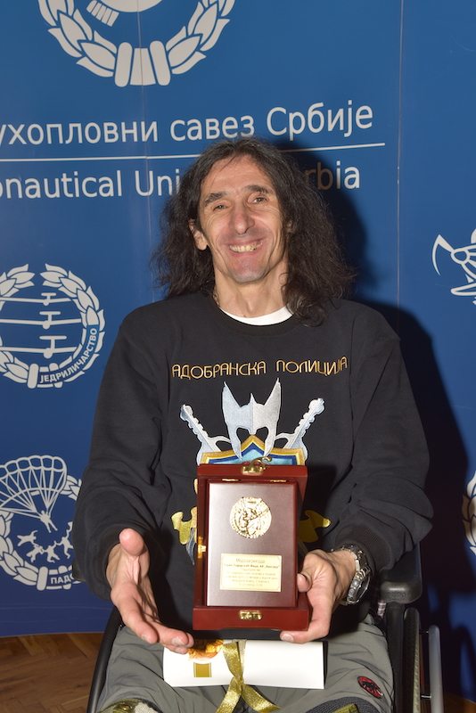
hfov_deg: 29.3
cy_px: 356
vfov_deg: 42.7
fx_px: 911
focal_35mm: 46
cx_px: 238
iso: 250
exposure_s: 1/60
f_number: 9
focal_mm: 46
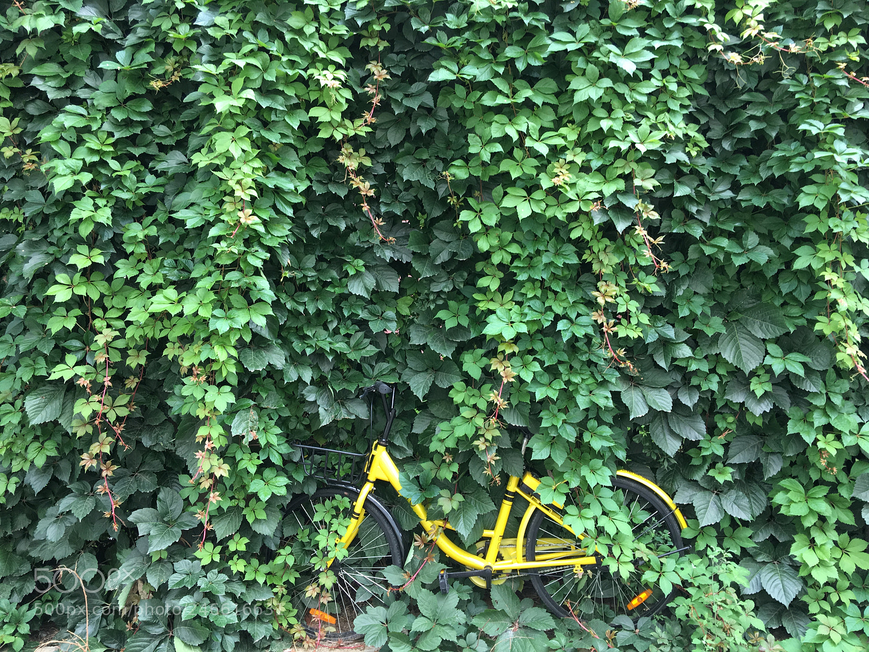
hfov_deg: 61.7
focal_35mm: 29
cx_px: 434
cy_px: 326
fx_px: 728
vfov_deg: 48.2
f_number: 2.2
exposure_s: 1/50
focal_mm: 4.15
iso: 25
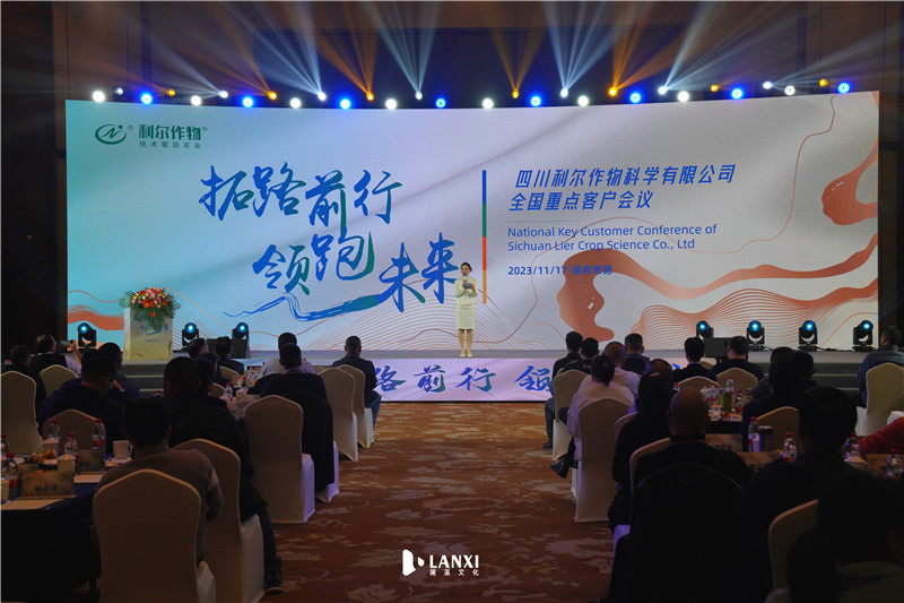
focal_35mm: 47
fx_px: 1180
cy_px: 302
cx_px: 452
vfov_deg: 28.6
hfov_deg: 41.9
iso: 500
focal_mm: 47
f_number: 5.6
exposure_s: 1/320
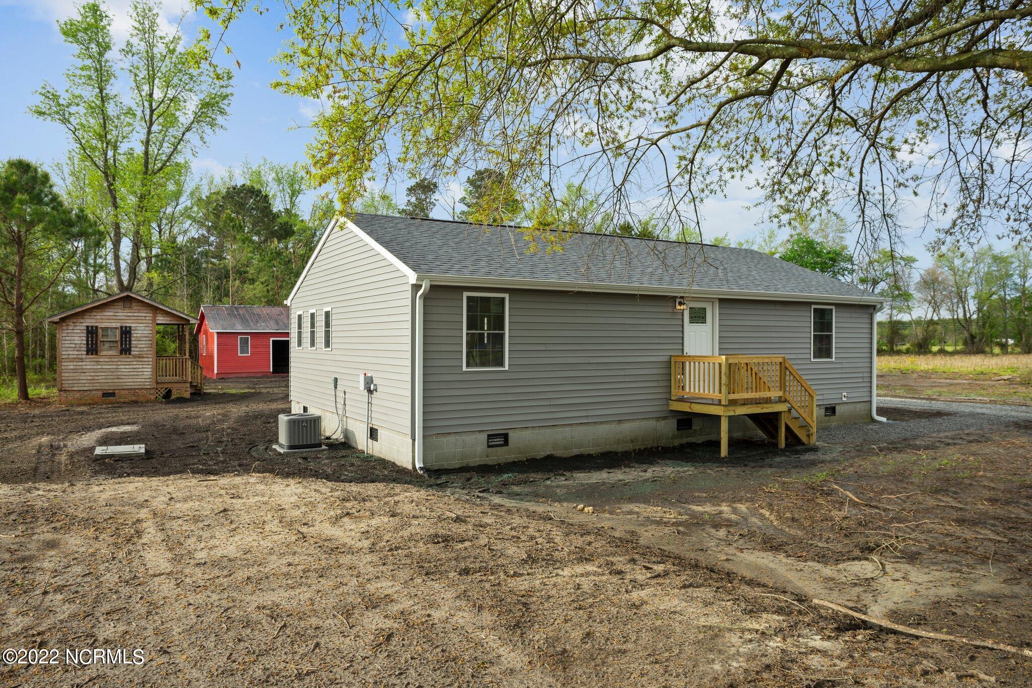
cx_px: 516
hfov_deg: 71.5
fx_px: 717
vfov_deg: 51.3
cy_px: 344
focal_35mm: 25
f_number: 8
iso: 100
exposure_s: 1/125
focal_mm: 25
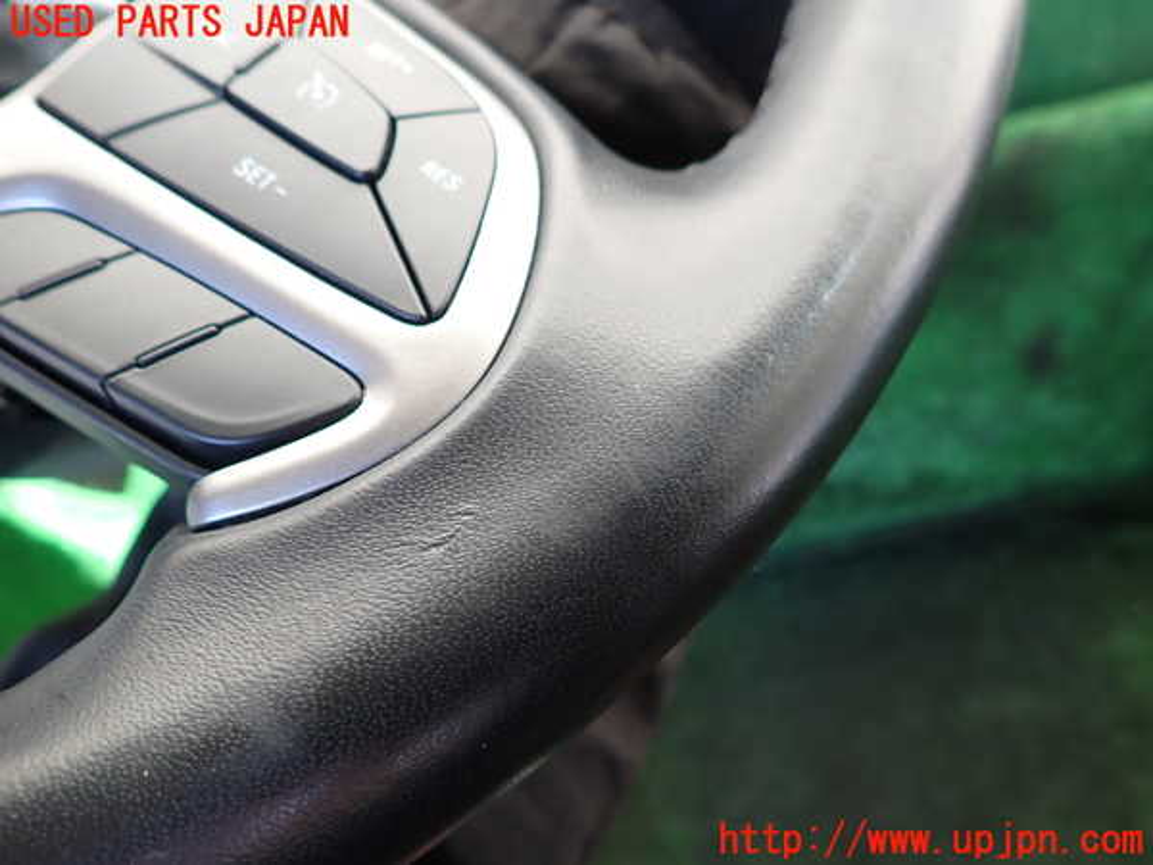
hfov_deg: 69.4
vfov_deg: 54.9
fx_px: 833
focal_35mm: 25
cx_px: 576
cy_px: 432
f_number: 2
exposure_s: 1/100
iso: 100
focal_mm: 4.5
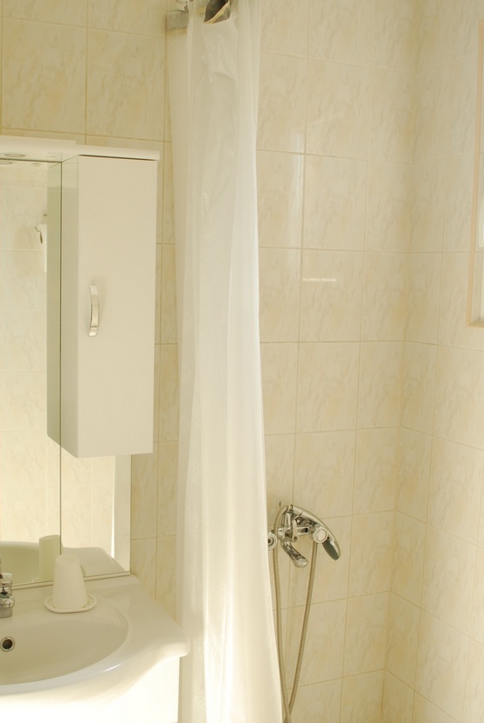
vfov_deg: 49.5
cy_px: 365
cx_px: 166
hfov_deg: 34.0
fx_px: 784
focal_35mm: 39
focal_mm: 18
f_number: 4
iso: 100
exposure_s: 1/25
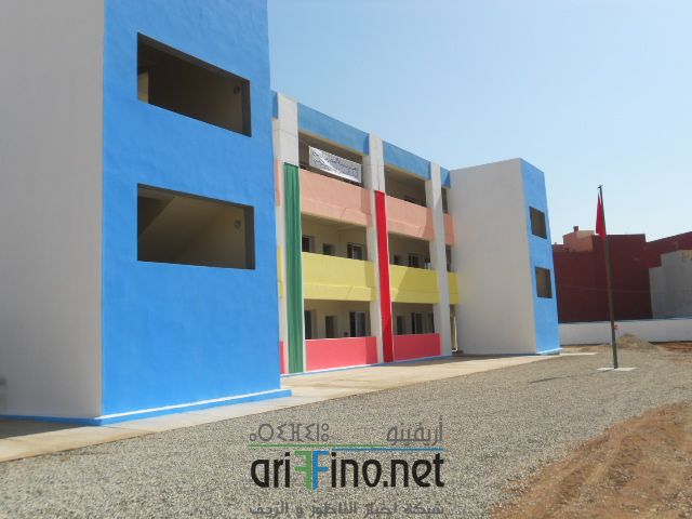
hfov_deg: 56.8
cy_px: 260
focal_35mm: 32
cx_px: 346
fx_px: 640
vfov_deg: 44.2
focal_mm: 5.8
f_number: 3.5
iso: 80
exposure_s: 1/1250
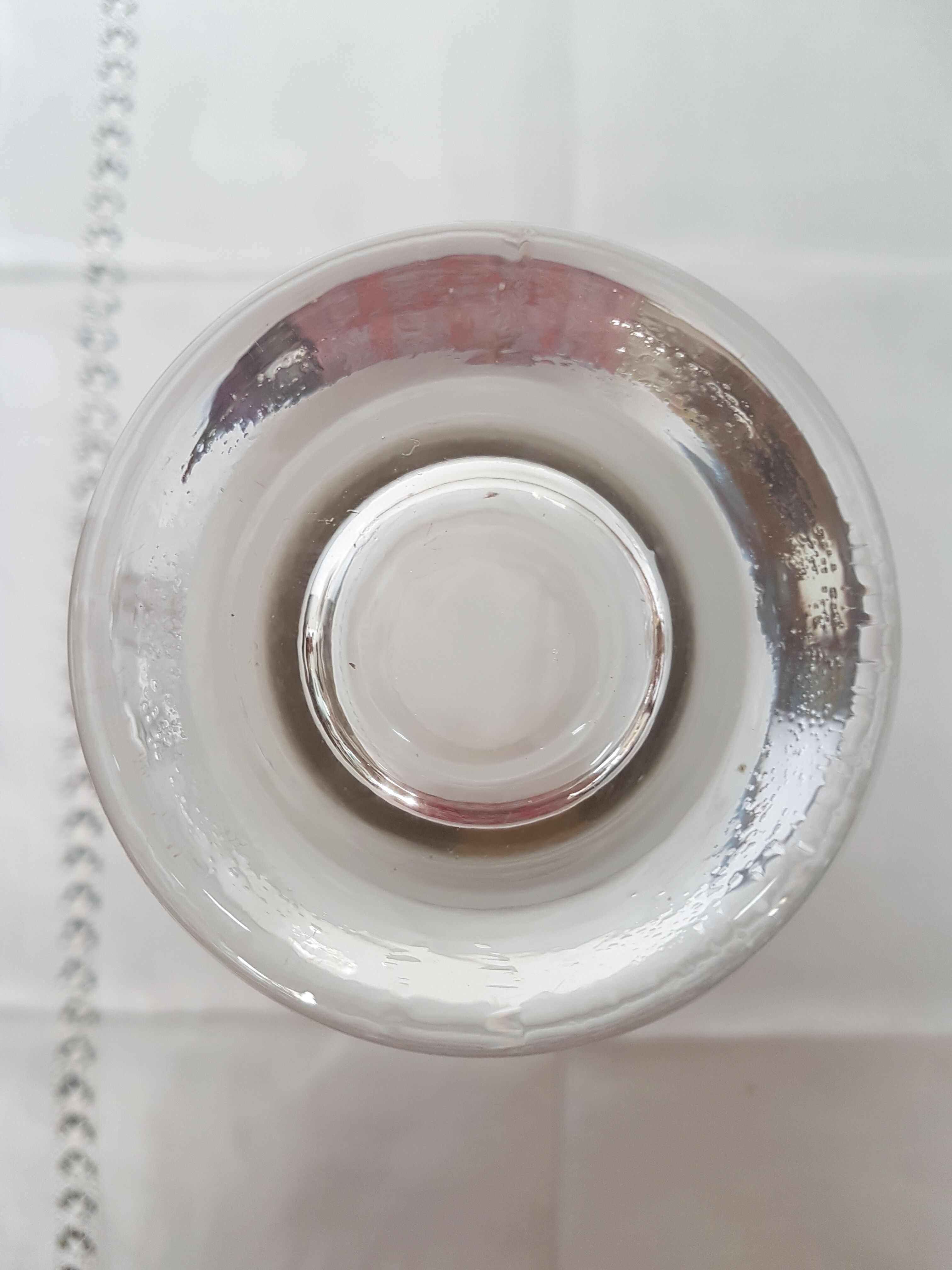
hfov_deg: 53.1
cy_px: 635
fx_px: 953
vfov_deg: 67.3
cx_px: 476
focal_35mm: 26
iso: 64
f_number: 1.7
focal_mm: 4.2
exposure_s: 1/50
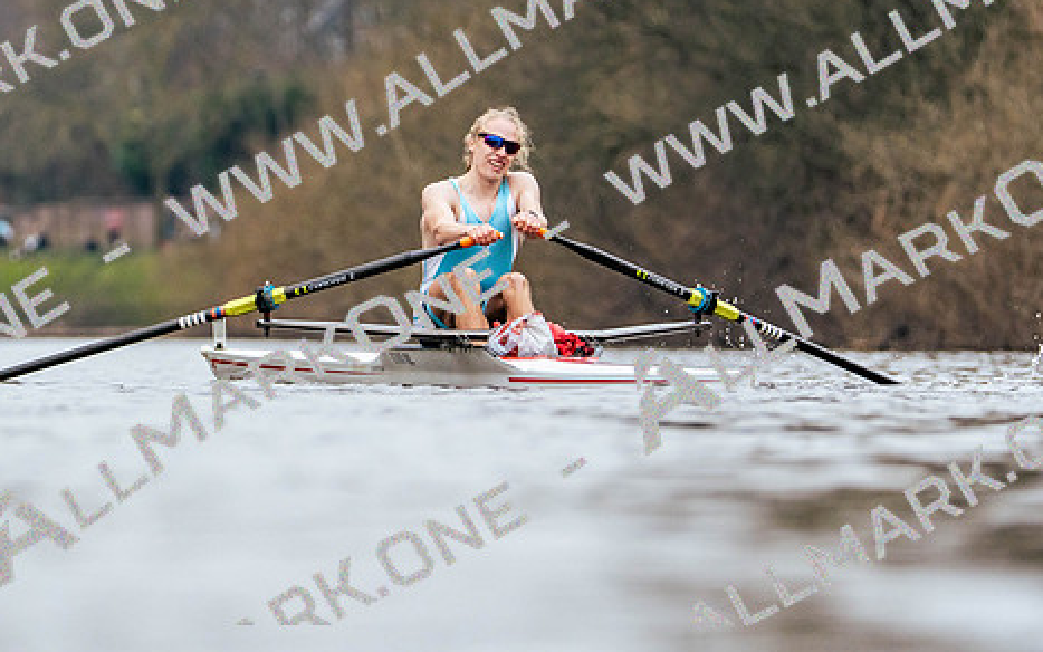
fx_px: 13532
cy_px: 242
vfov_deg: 2.8
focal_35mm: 476
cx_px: 442
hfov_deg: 4.4
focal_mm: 376
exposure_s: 1/2000
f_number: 6.3
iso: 3200
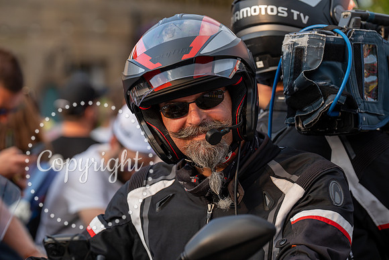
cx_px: 194
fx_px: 1632
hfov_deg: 13.6
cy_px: 130
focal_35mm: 151
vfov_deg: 9.1
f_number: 4.5
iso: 500
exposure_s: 1/1250
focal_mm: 151
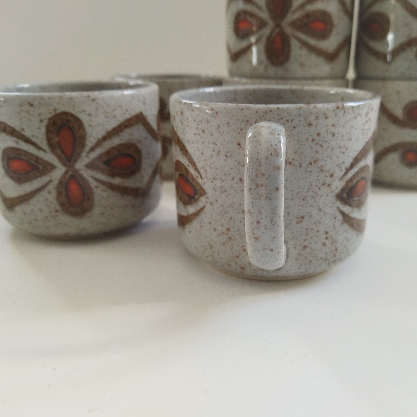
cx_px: 242
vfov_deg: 51.1
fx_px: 436
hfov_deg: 50.9
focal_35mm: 32
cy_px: 210
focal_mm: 4.71
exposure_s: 1/100
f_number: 1.79
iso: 123
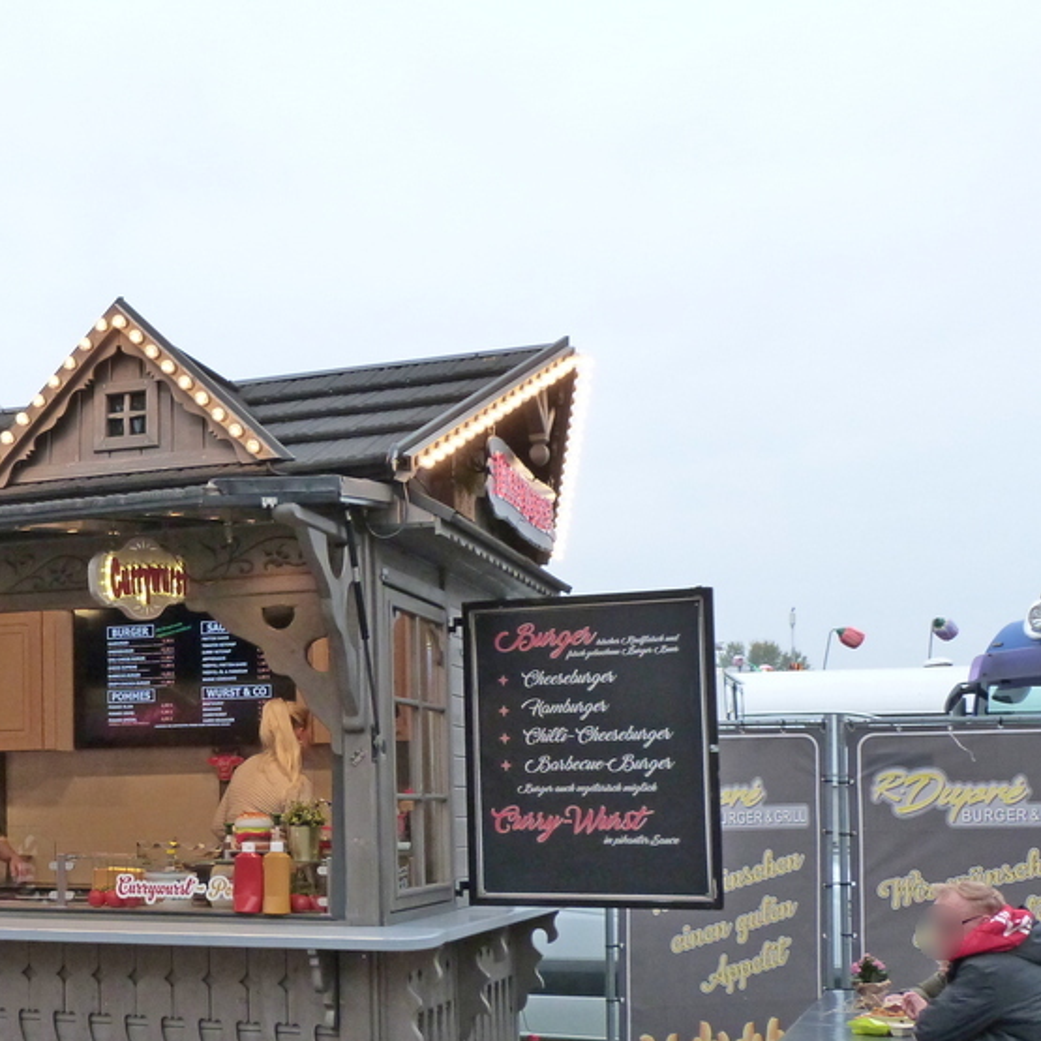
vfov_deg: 33.1
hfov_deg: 31.8
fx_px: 1735
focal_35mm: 51
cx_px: 105
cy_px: 696
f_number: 4
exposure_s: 1/250
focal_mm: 5.6
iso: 320
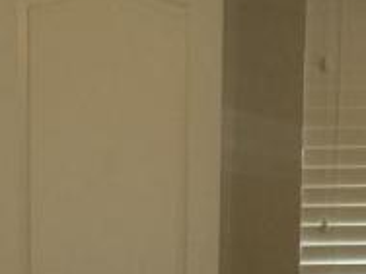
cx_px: 29
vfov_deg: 9.1
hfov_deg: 12.4
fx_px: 1671
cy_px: 435
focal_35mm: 158
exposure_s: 1/17
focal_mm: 4.15
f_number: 2.2
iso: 50
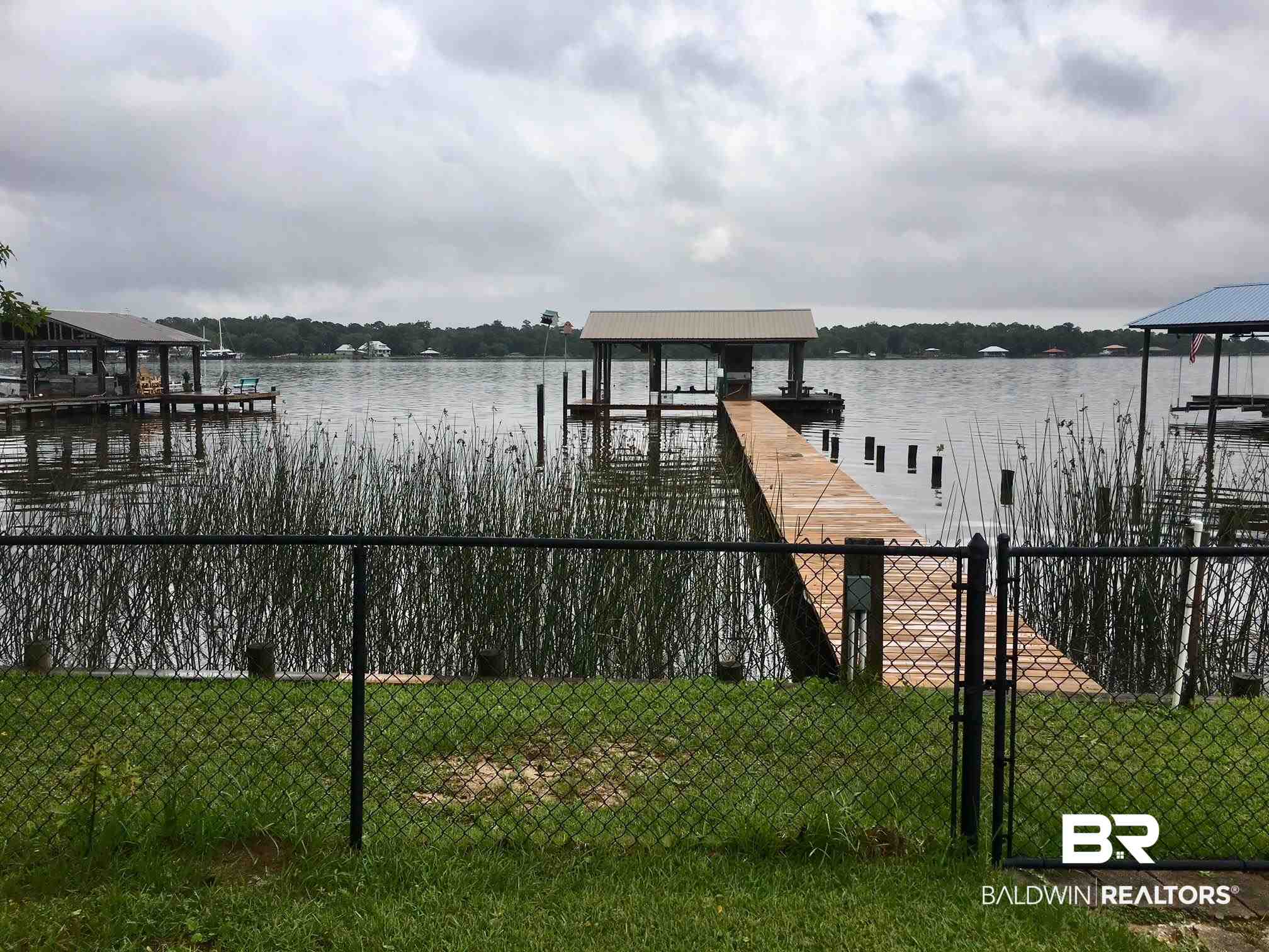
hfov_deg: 61.7
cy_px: 476
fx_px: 1063
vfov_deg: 48.2
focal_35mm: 29
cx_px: 634
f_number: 2.2
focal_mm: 4.15
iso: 25
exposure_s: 1/1876
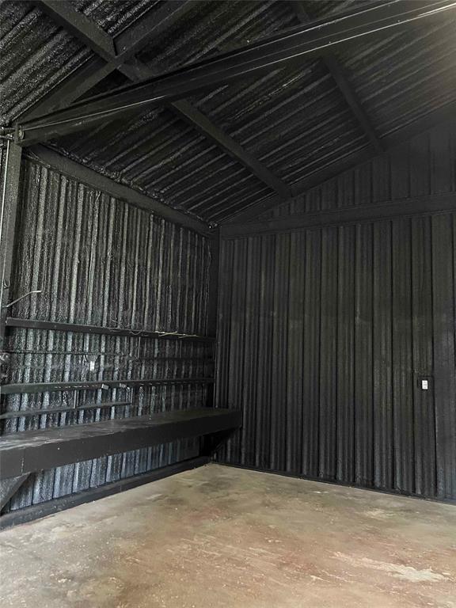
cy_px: 304
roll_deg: -4.0
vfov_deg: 67.3
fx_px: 457
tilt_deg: +5.5
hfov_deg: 53.1
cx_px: 228
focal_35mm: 26
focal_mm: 5.1
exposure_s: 1/30
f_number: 1.6
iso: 1000
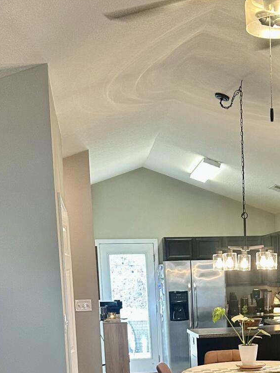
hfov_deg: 22.5
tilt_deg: -6.4
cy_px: 363
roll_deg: +1.7
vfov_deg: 28.6
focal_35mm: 64
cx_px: 241
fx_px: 690
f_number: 1.78
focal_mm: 6.86
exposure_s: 1/60
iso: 200
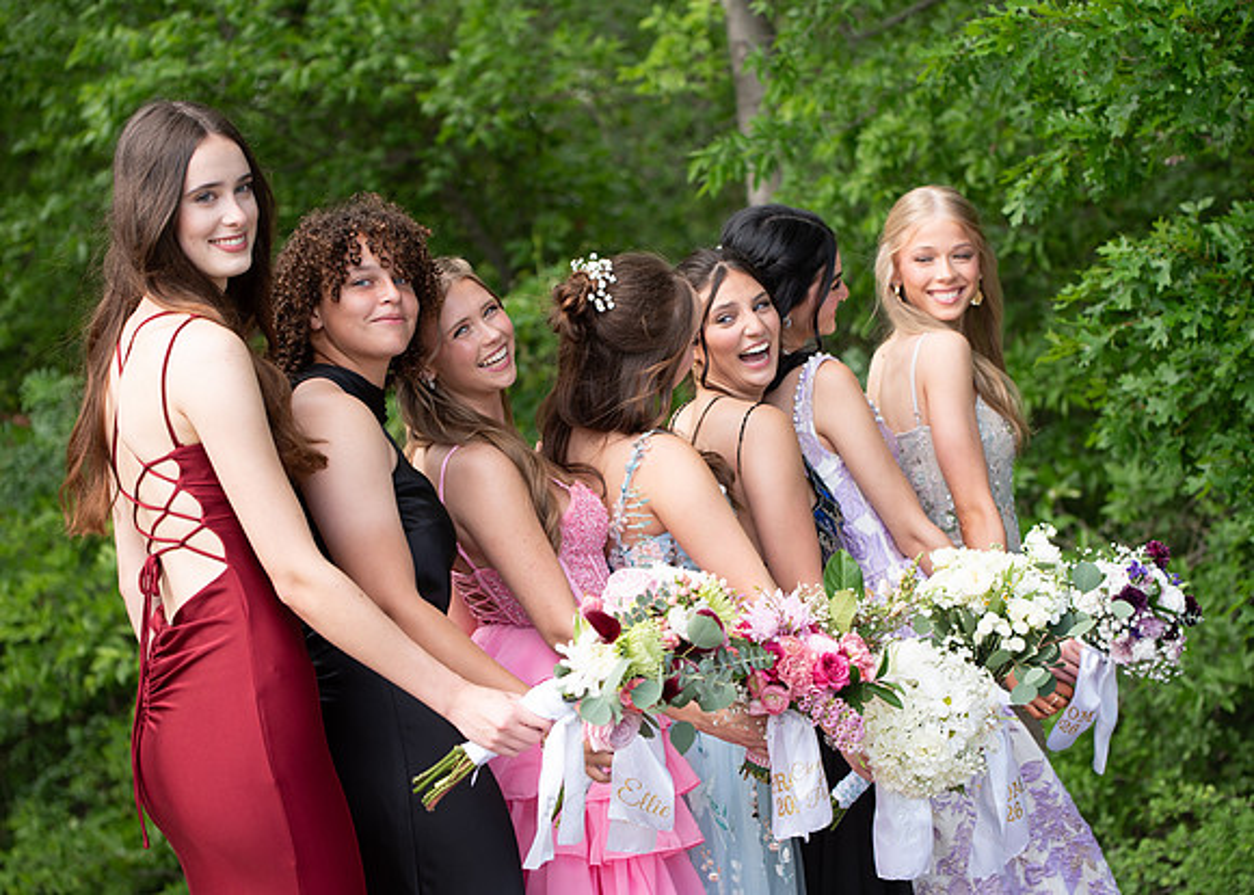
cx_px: 678
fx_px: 3030
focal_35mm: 85
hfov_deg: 23.4
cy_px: 446
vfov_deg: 16.8
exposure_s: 1/500
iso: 100
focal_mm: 70
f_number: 2.8
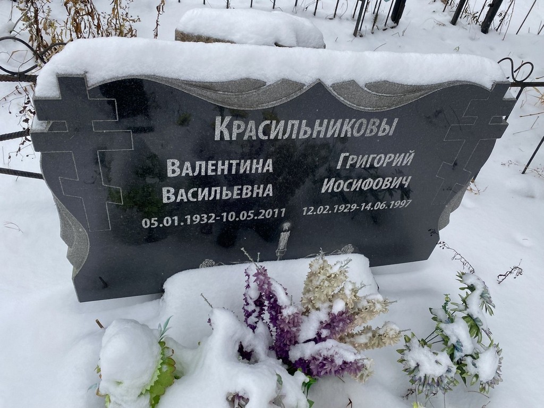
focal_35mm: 26
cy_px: 204
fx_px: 409
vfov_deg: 53.1
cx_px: 272
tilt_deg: -56.1
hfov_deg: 67.3
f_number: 1.8
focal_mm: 4.25
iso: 32
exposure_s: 1/479
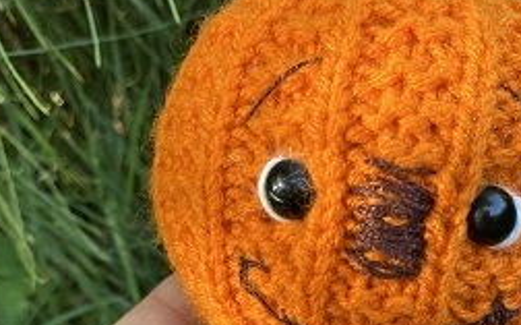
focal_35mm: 73
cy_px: 431
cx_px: 420
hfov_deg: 27.6
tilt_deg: -49.9
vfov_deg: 16.7
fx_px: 1036
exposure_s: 1/121
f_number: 1.8
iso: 64
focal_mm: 4.25
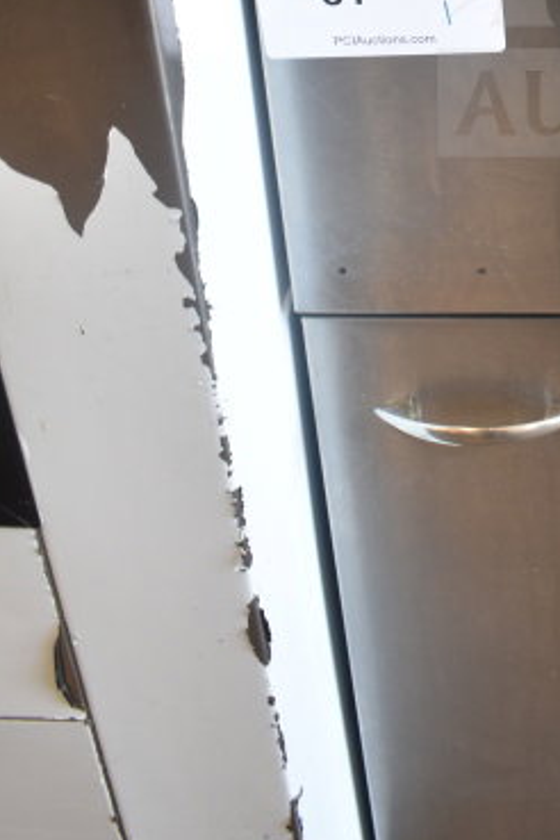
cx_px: 692
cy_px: -24
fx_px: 1563
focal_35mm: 67
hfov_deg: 19.1
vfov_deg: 28.1
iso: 400
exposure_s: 1/30
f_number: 3.5
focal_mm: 18
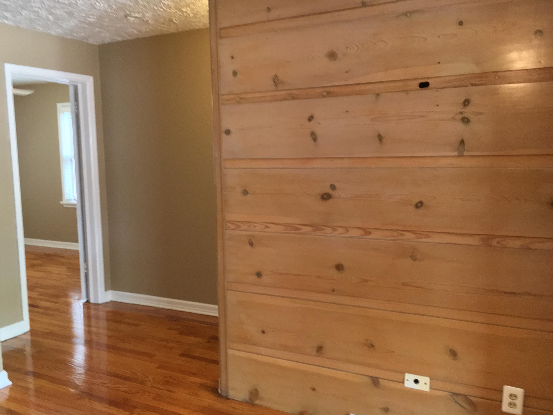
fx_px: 511
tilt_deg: -7.5
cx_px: 250
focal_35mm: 32
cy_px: 212
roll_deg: +2.1
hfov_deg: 56.7
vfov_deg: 44.2
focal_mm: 4.15
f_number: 2.2
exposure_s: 1/30
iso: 160
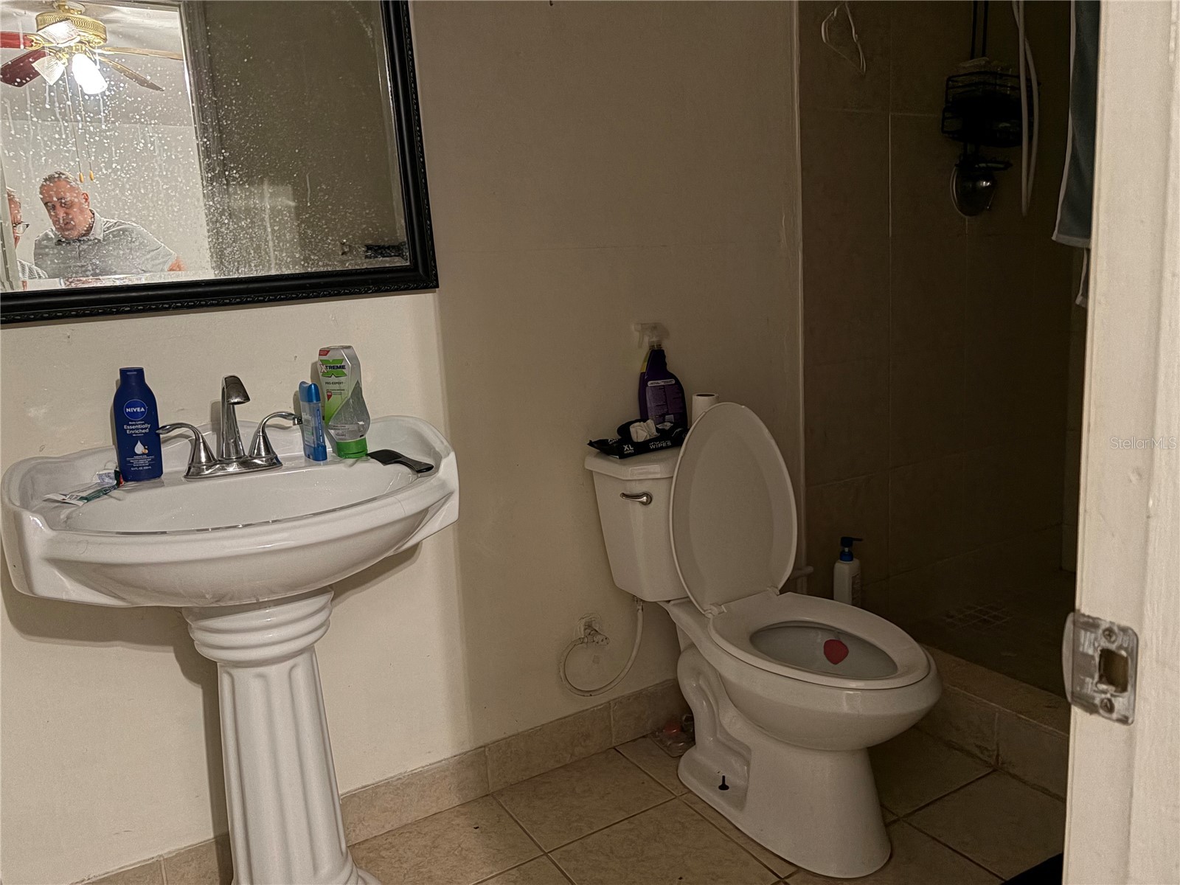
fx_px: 886
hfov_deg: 67.3
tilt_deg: -9.8
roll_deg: +3.5
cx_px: 590
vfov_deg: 53.1
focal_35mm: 26
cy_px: 442
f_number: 1.6
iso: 640
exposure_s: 1/30
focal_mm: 5.96
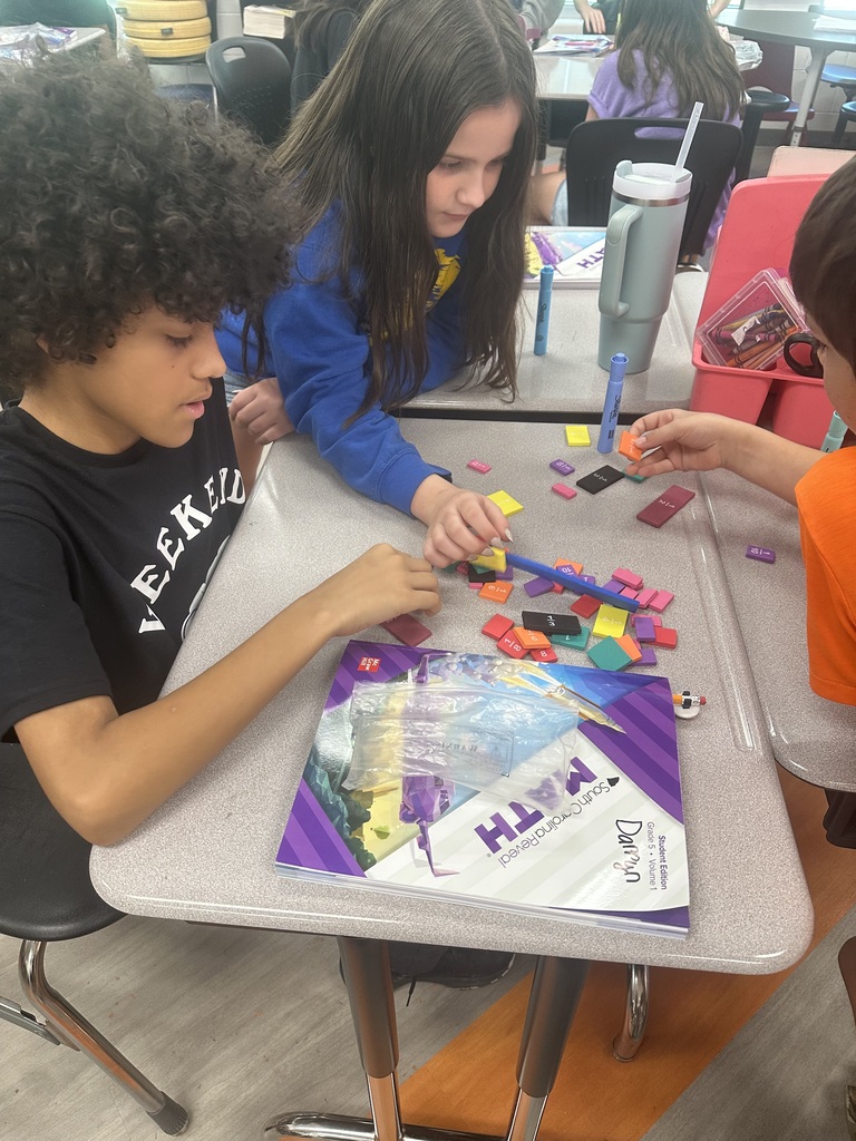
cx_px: 428
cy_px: 570
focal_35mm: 24
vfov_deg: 71.6
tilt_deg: -41.8
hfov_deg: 56.8
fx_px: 791
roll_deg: -1.4
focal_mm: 6.86
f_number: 1.78
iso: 160
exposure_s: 1/60
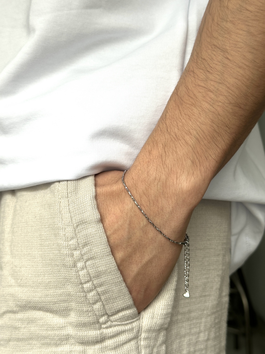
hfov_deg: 30.3
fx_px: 490
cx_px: 132
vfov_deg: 39.7
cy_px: 177
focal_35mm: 48
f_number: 1.78
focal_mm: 6.86
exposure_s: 1/155
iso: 50
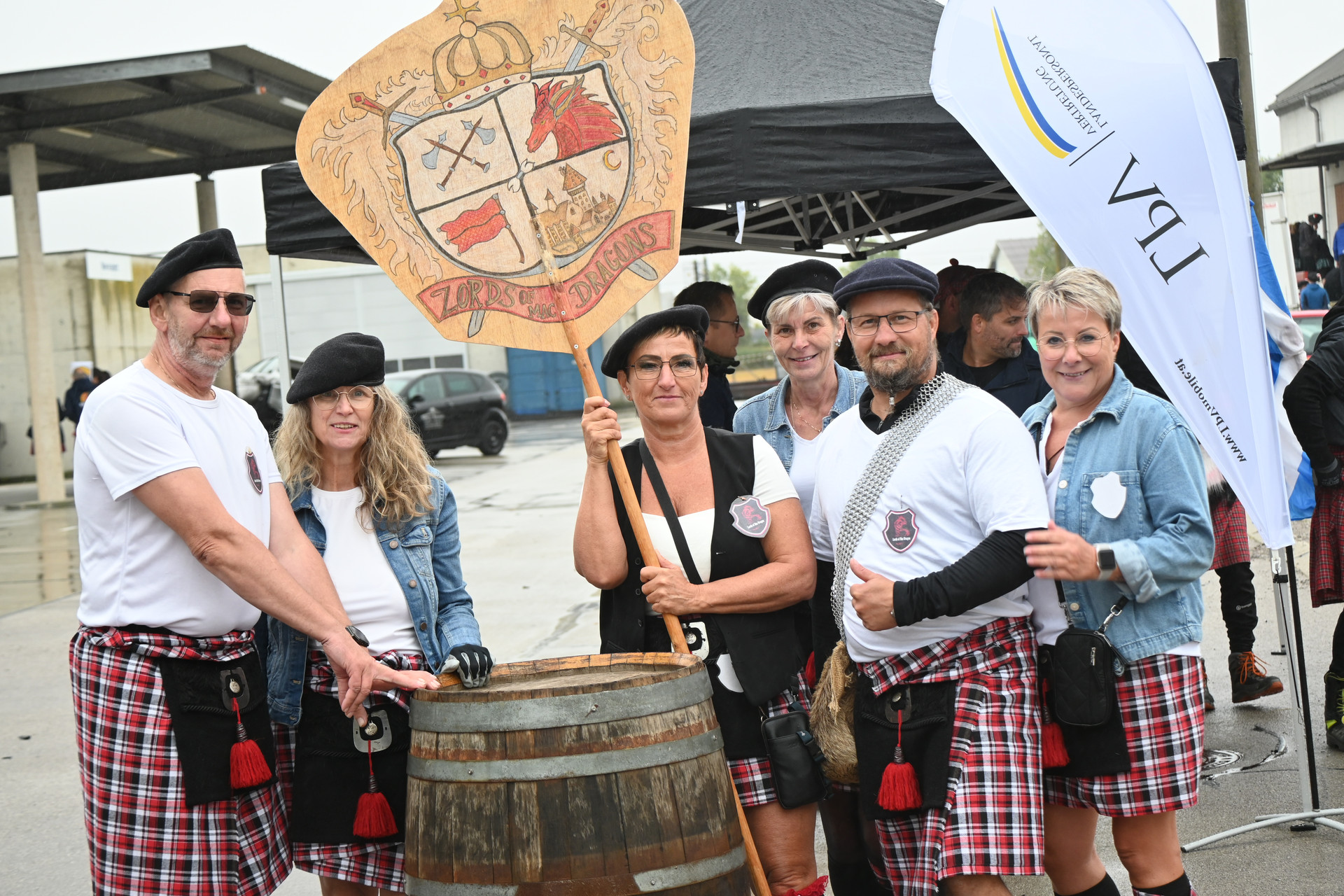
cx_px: 672
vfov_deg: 18.2
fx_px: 2800
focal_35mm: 75
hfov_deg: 27.0
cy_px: 448
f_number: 4.5
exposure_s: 1/250
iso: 280
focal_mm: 50
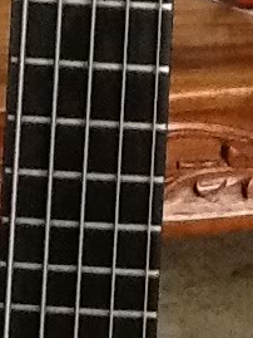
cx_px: 89
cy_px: 449
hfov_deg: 13.0
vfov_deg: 16.3
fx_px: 1110
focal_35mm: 114
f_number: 2.4
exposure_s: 1/30
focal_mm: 2
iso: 500
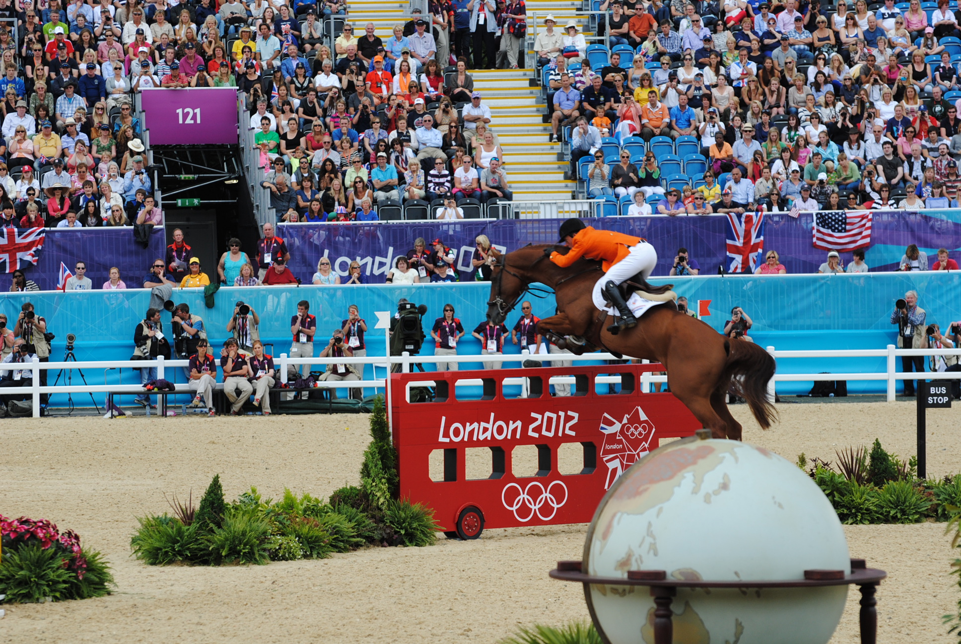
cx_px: 480
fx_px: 5011
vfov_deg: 7.3
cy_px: 322
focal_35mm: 188
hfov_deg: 11.0
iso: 200
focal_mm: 125
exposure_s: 1/400
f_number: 5
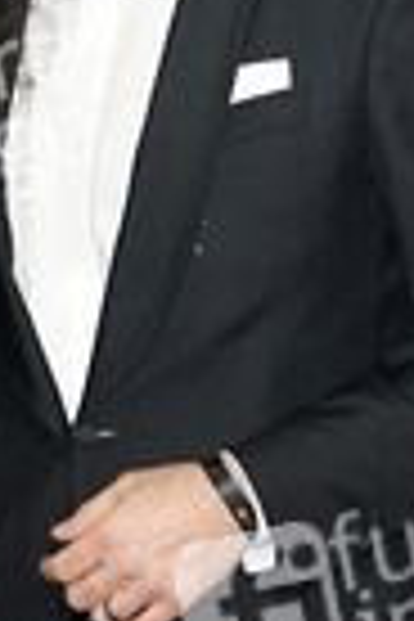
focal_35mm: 237
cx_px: -4
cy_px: 364
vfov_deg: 8.7
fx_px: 4088
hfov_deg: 5.8
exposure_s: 1/250
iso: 500
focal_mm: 82
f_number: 5.6
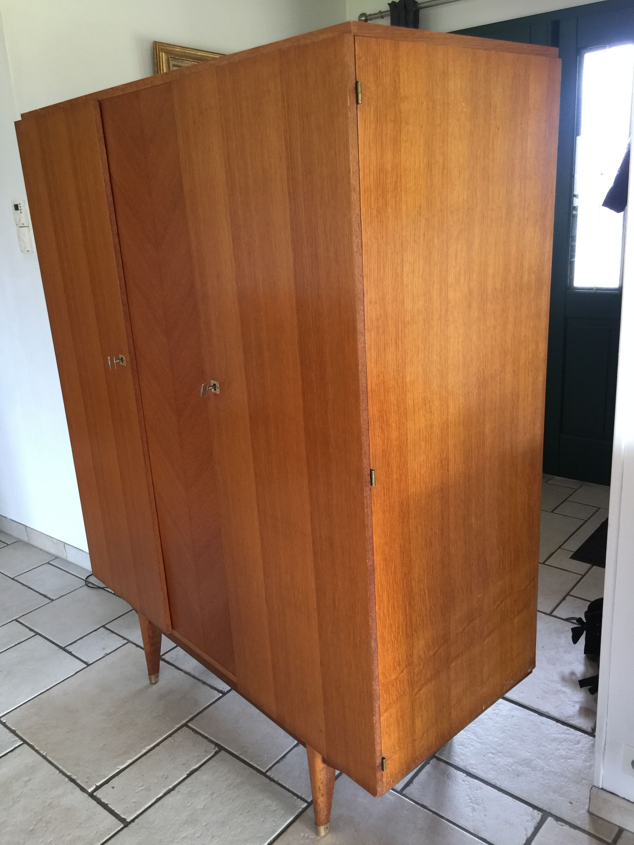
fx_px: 708
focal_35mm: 29
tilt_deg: -16.1
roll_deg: +3.2
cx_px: 317
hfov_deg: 48.2
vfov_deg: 61.7
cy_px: 422
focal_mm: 4.15
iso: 80
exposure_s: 1/17
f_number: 2.2
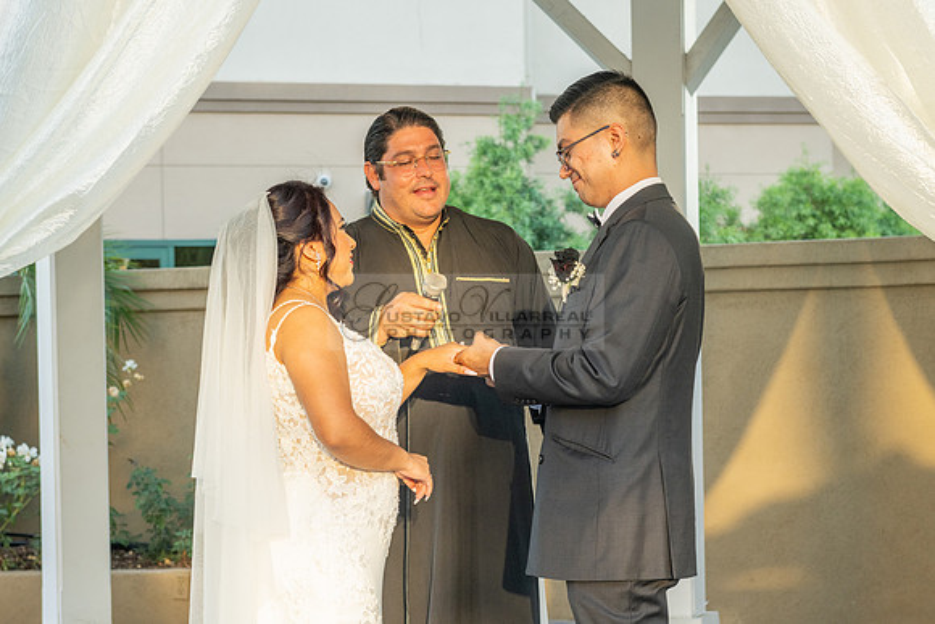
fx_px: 2646
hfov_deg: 20.0
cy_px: 386
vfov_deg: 13.4
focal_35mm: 102
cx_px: 471
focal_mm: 70
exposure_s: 1/200
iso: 500
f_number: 6.3
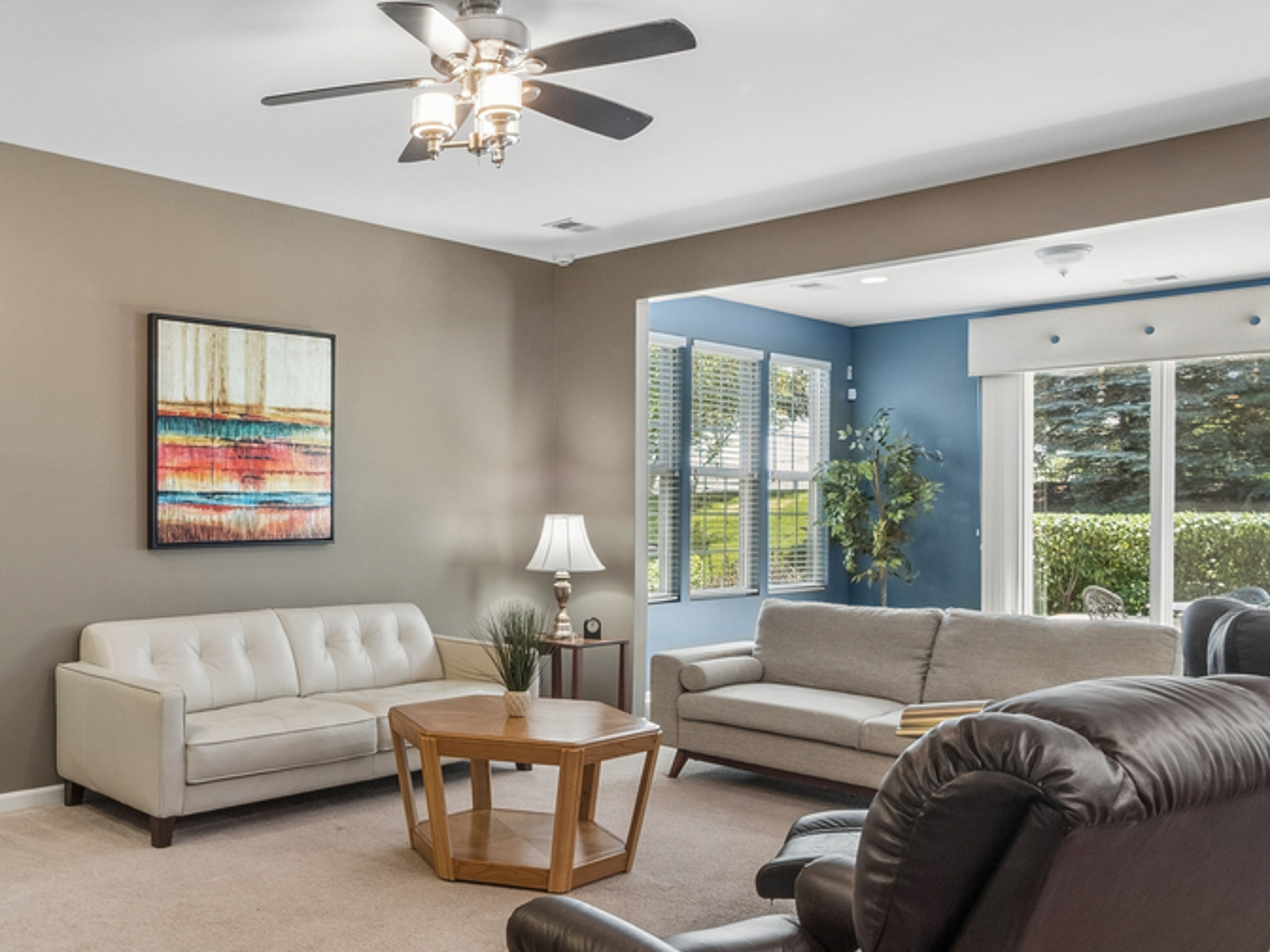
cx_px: 346
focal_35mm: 30
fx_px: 1101
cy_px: 516
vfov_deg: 46.8
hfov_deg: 57.5
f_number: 8
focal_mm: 7
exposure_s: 1/6
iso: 400
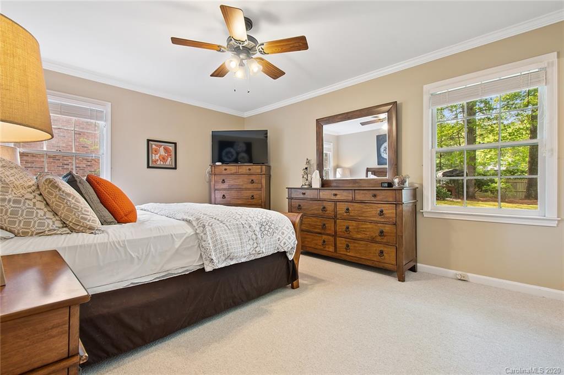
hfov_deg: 100.4
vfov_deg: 77.2
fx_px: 235
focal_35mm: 15
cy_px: 188
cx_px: 282
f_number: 8
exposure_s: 1/1.25
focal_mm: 10
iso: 500
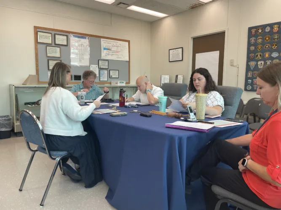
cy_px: 105
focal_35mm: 26
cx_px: 140
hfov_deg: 67.3
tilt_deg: -5.5
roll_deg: -0.5
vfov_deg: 53.0
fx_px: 211
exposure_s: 1/120
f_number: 1.6
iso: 125
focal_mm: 4.2
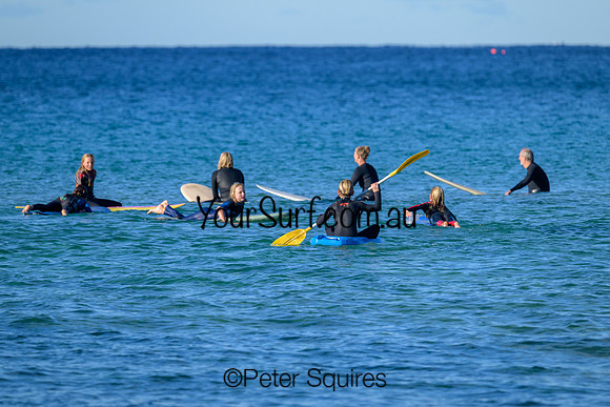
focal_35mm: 457
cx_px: 327
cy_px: 192
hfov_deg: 4.5
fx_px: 7746
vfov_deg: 3.0
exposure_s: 1/1600
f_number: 7.6
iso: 500
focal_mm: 400
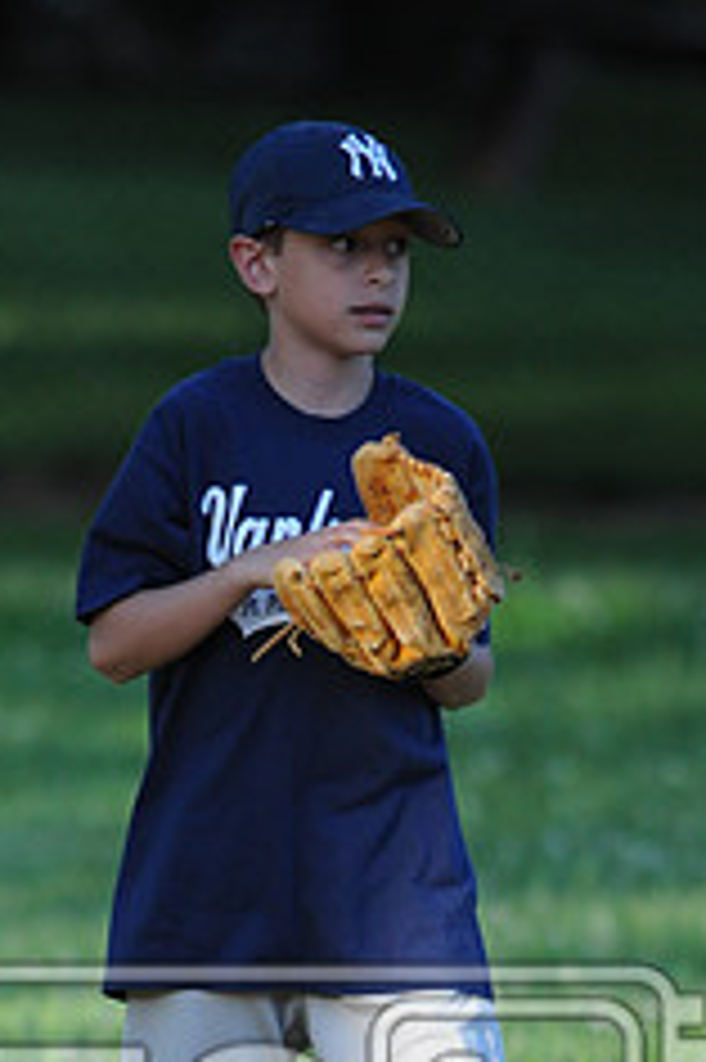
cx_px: 43
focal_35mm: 1105
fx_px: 32551
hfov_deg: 1.2
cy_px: 1174
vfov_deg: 1.9
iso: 800
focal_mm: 300
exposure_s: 1/1250
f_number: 4
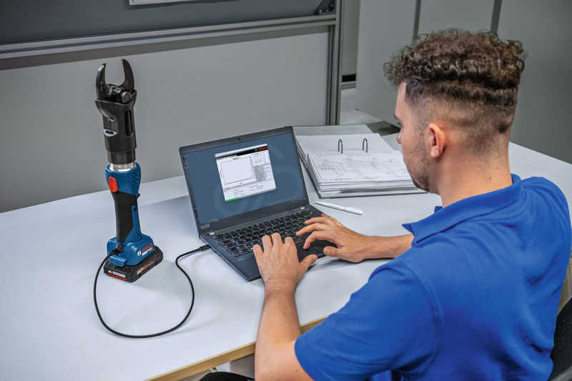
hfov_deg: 50.7
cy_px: 190
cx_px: 286
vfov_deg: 35.0
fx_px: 604
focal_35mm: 38
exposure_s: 1/80
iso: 800
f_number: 5
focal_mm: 38
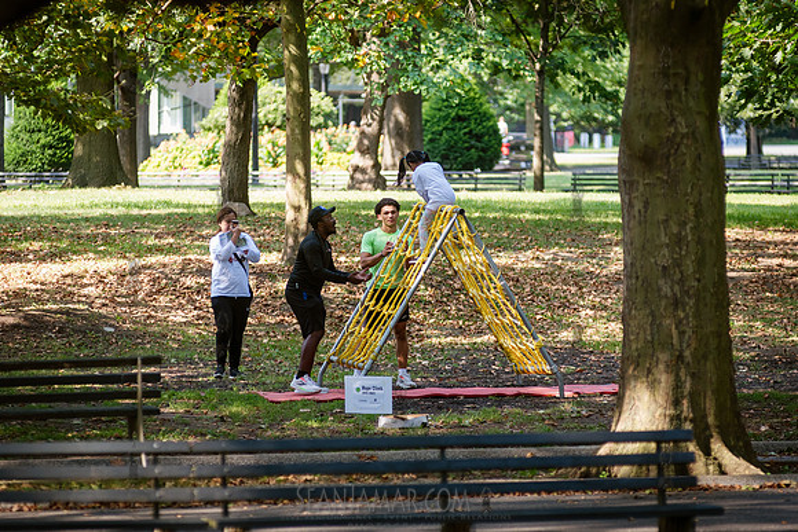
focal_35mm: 245
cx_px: 419
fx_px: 5432
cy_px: 243
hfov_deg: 8.4
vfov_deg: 5.6
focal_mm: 185
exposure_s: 1/500
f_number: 3.5
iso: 500
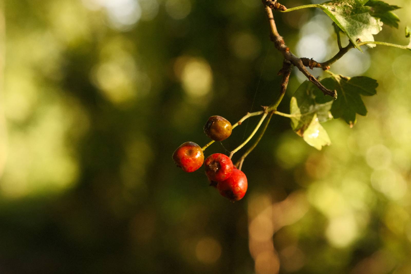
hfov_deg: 23.1
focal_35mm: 88
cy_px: 137
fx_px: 1005
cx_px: 206
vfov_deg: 15.5
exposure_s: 1/170
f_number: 8
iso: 5000
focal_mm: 58.6
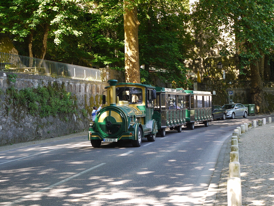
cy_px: 103
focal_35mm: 68
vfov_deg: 21.6
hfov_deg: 28.6
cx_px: 137
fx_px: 538
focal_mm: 34
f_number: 5.5
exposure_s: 1/50
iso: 320
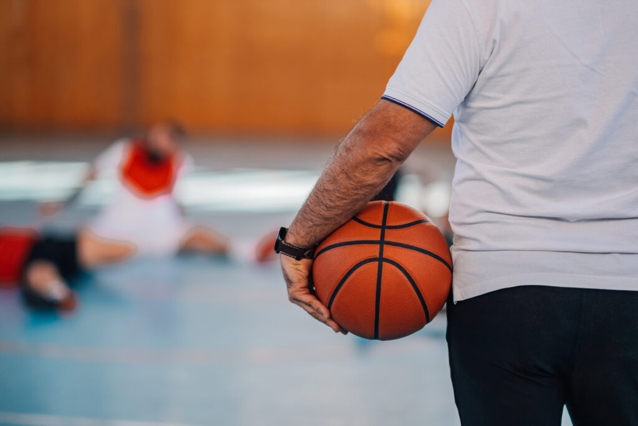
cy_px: 213
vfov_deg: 16.1
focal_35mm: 85
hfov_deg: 23.9
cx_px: 319
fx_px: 1506
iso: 320
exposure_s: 1/1000
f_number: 1.8
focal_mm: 85
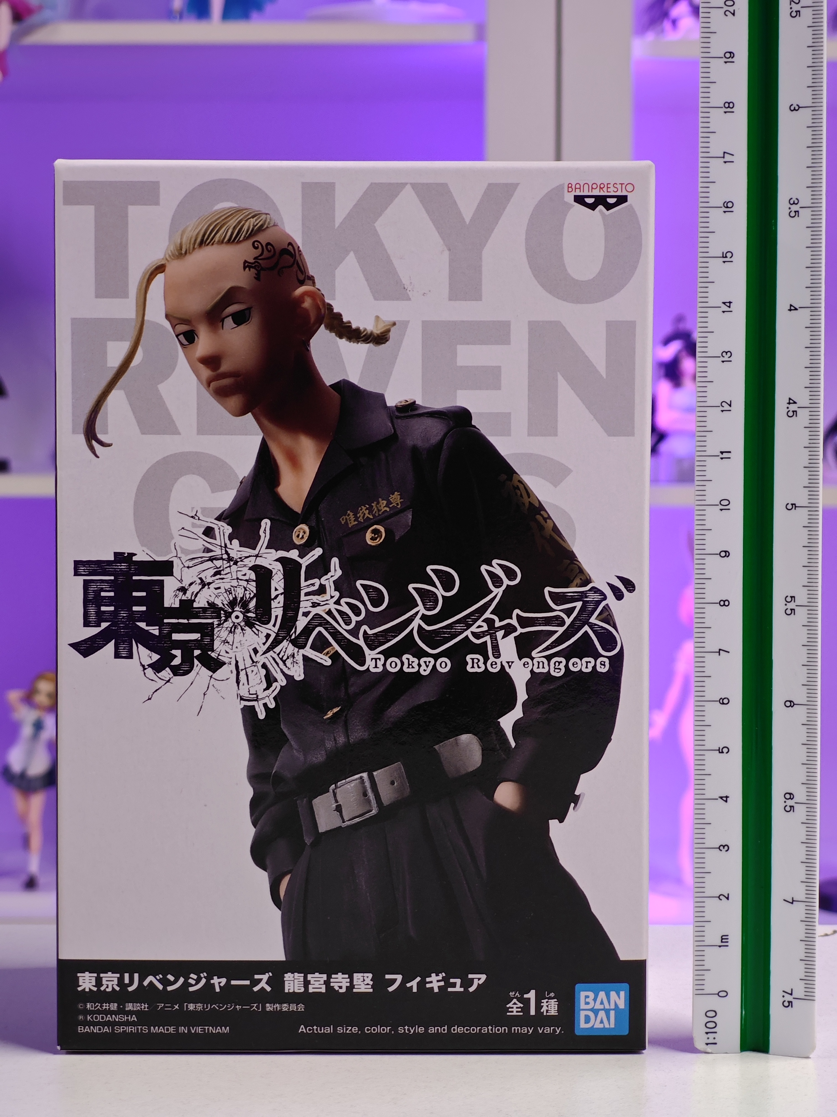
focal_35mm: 80
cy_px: 558
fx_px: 2579
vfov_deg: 24.4
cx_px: 418
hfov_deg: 18.4
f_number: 2.4
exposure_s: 1/16.3
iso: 400
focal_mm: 7.48
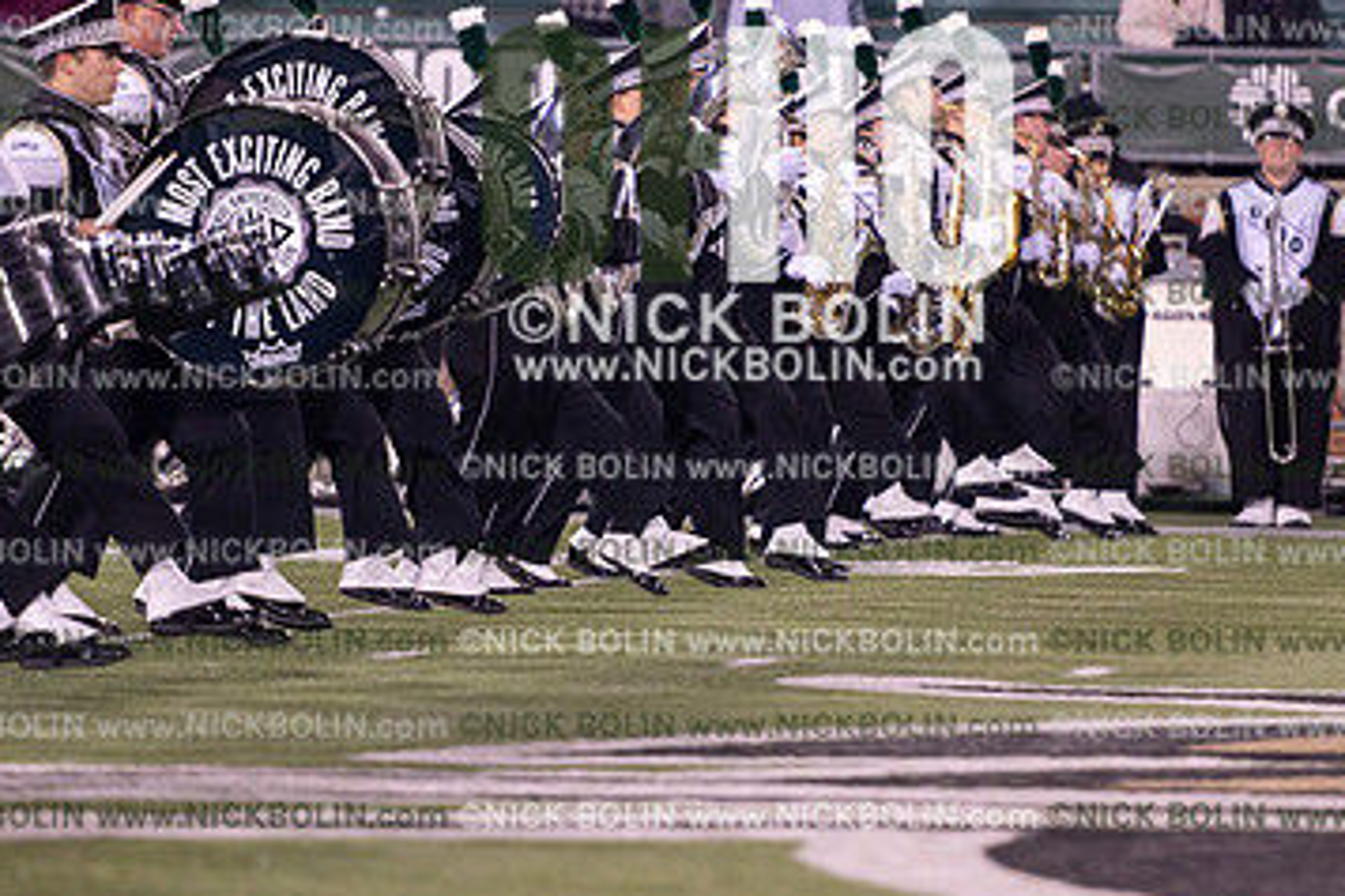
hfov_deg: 6.3
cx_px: 746
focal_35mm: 325
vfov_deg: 4.2
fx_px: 12141
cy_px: 205
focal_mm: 200
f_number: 2.8
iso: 2500
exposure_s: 1/1250
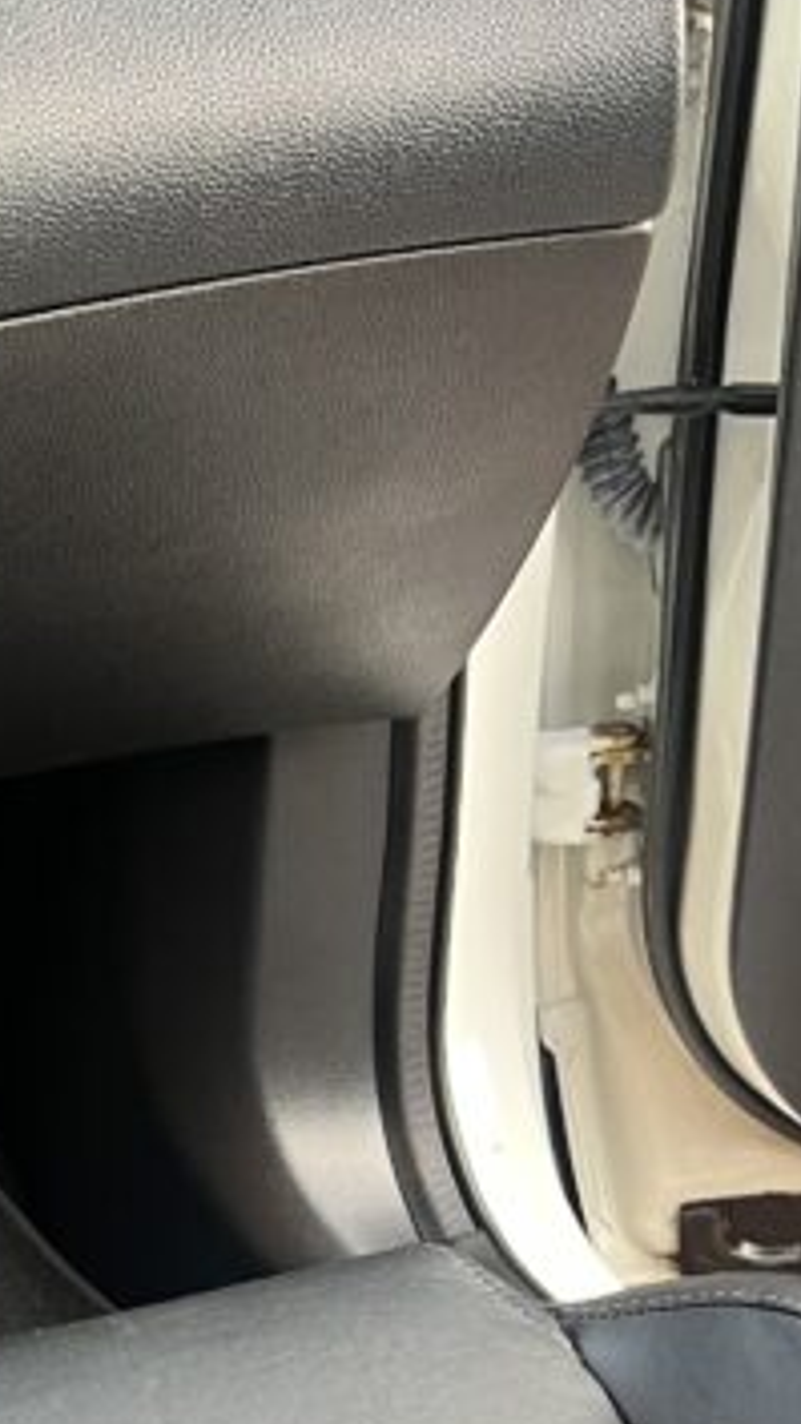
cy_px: 1480
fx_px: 3098
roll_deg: +1.0
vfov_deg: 24.5
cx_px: 4
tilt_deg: -39.4
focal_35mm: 82
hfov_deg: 14.5
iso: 125
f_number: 1.5
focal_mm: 5.7
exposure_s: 1/72
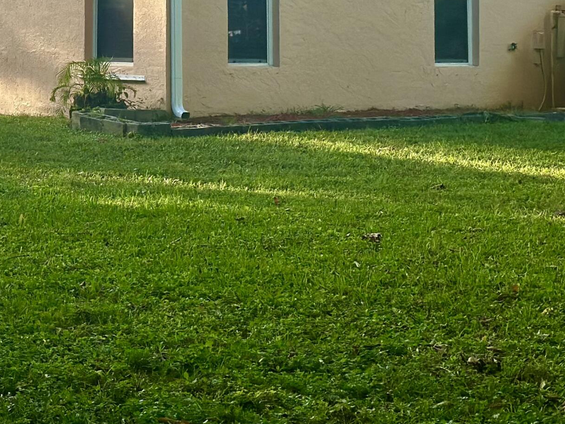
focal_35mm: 118
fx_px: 1926
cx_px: 69
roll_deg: +0.4
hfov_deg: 16.5
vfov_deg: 12.4
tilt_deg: +1.9
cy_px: -38
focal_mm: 6.86
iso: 80
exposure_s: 1/1695
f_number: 1.78
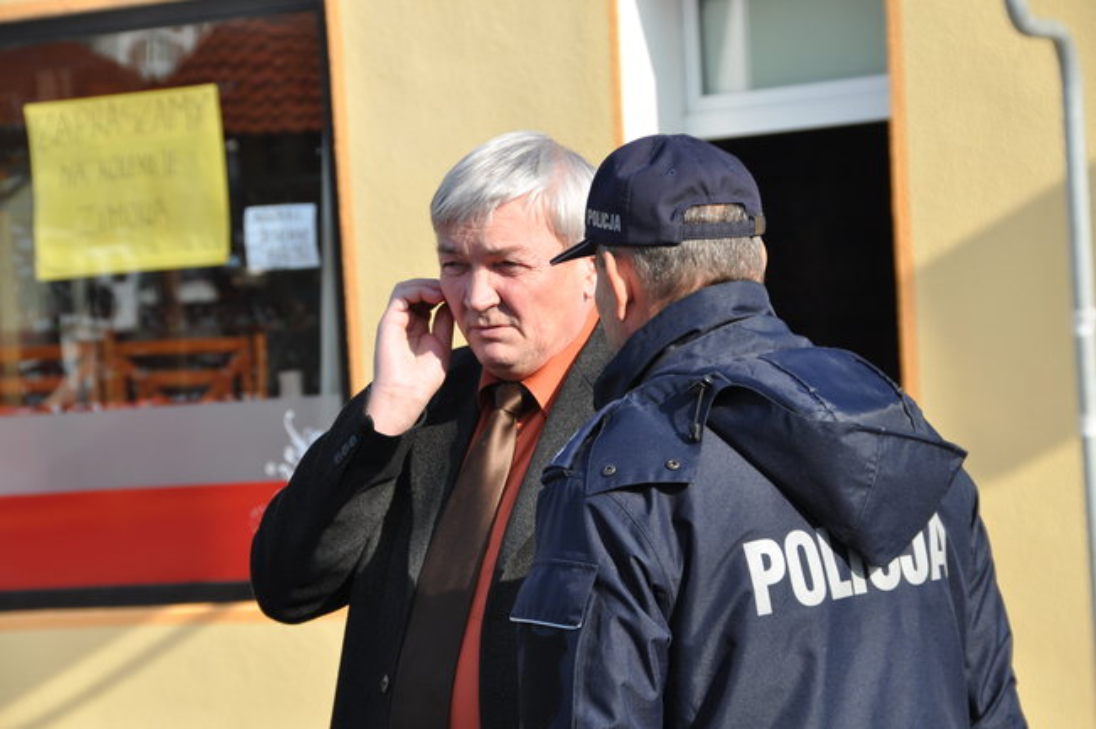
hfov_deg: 14.0
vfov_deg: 9.3
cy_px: 364
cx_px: 548
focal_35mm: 147
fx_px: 4471
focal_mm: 98
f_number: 8
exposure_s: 1/250
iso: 200
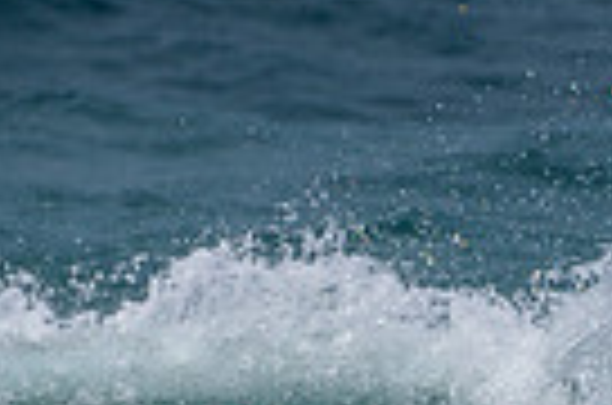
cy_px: 462
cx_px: 186
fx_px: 44504
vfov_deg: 0.5
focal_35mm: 2624
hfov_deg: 0.8
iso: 64
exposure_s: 1/2000
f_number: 5.6
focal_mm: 500
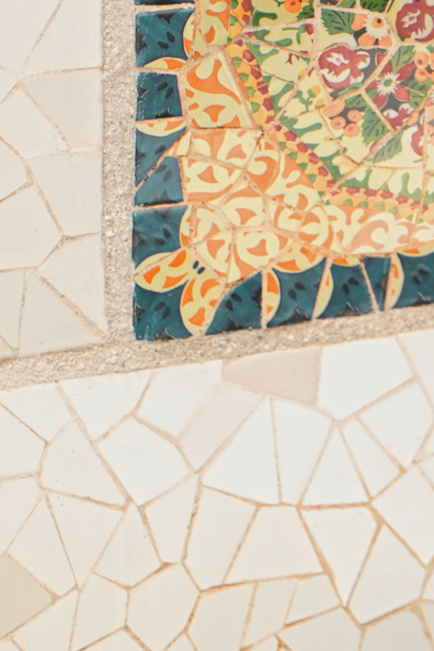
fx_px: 6545
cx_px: 61
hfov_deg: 3.8
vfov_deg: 5.7
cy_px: 164
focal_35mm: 362
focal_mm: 104
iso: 400
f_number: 4
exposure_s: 1/320
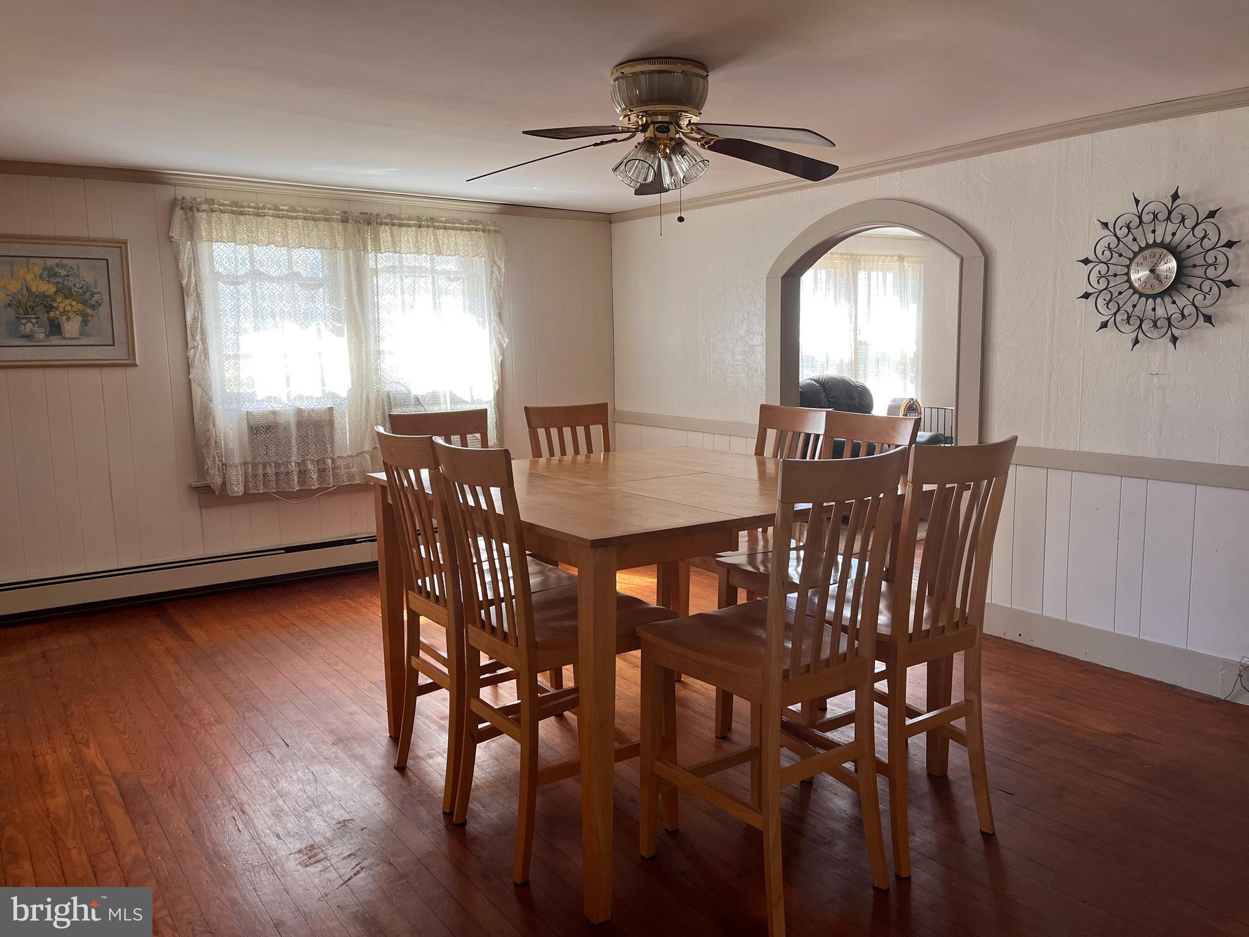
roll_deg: +1.5
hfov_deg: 67.3
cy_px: 468
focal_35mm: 26
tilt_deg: -7.5
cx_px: 624
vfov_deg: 53.1
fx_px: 938
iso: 80
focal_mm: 5.1
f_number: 1.6
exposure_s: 1/121
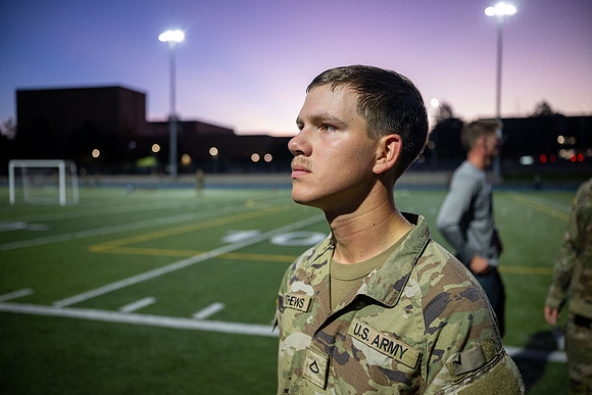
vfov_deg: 40.6
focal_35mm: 32
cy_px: 198
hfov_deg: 58.0
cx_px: 296
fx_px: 535
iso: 1250
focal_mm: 32.5
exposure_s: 1/200
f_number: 2.8
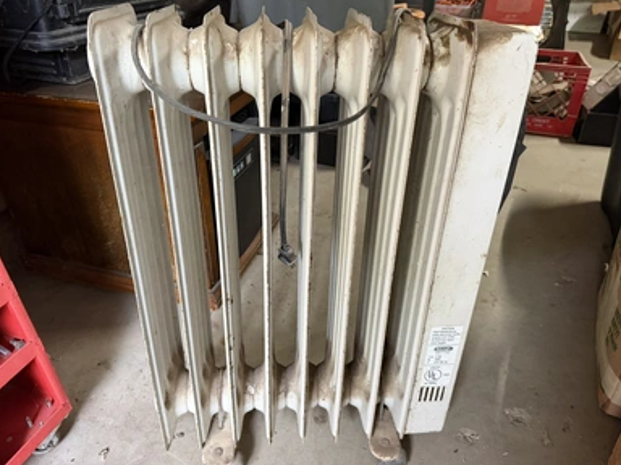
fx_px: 448
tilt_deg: -31.1
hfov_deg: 69.4
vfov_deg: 54.9
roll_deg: +1.2
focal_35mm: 25
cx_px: 314
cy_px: 224
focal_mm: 6.76
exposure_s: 1/60
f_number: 1.78
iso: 640
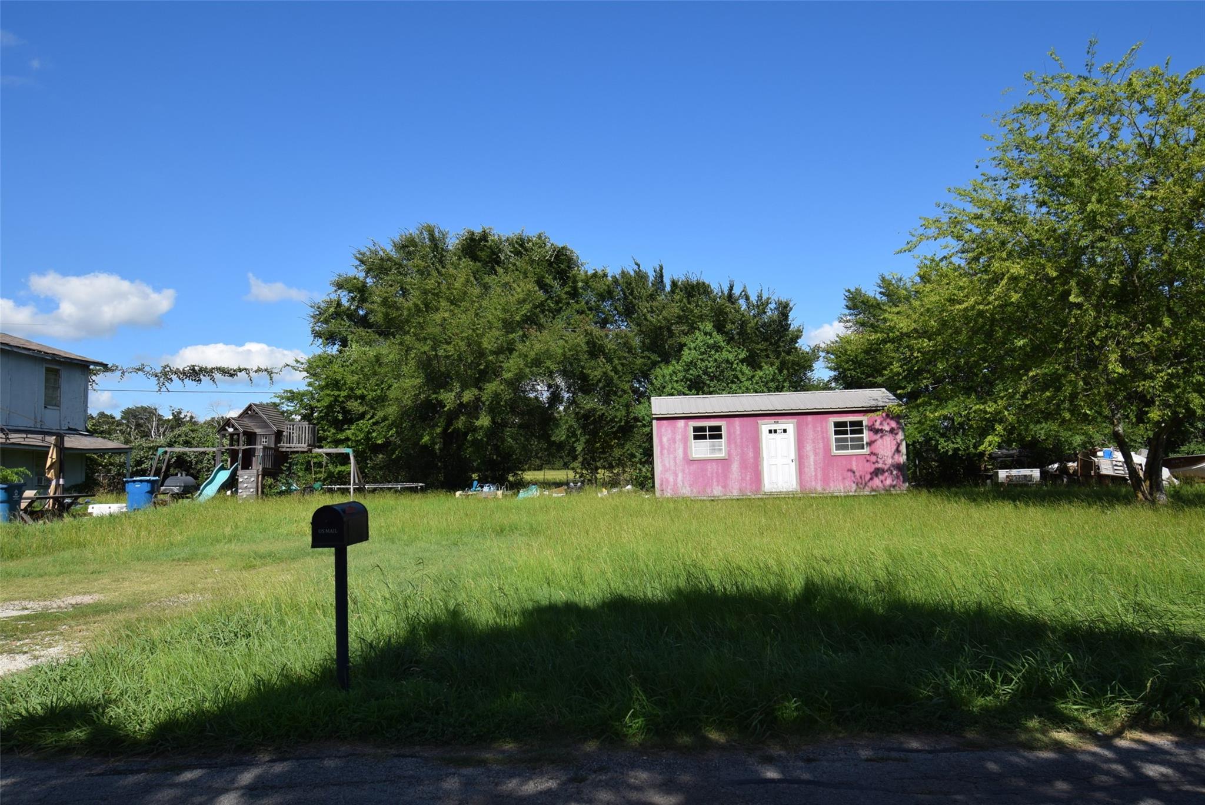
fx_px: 804
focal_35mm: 24
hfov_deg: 73.7
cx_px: 602
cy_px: 402
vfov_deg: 53.2
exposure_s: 1/400
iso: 200
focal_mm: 16
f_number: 10
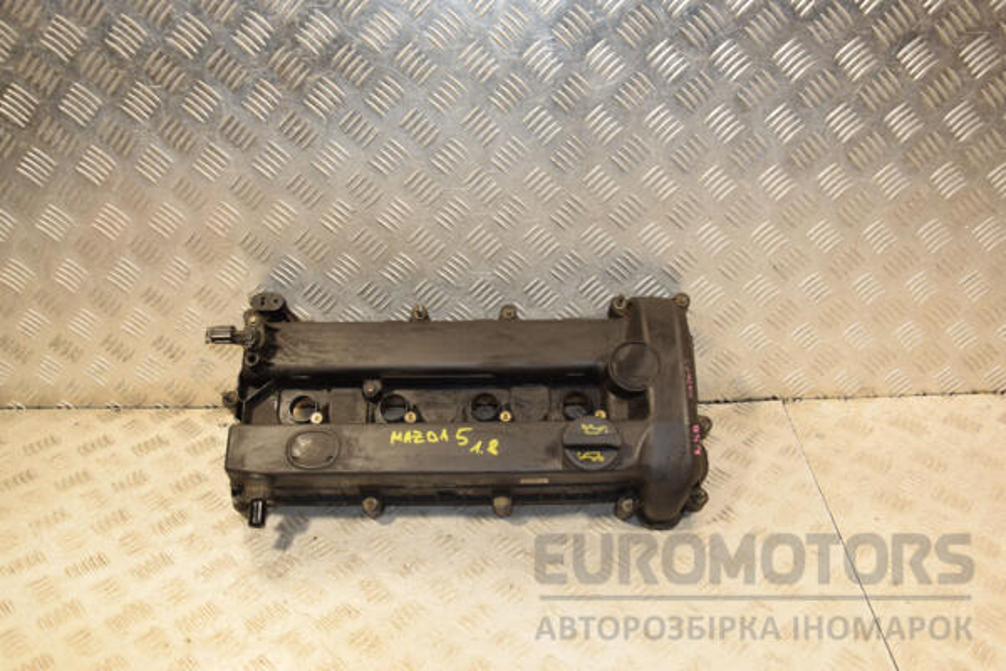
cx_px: 503
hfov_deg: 59.5
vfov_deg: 41.7
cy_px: 336
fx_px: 880
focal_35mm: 32
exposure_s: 1/200
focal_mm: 21
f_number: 5.6
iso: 800
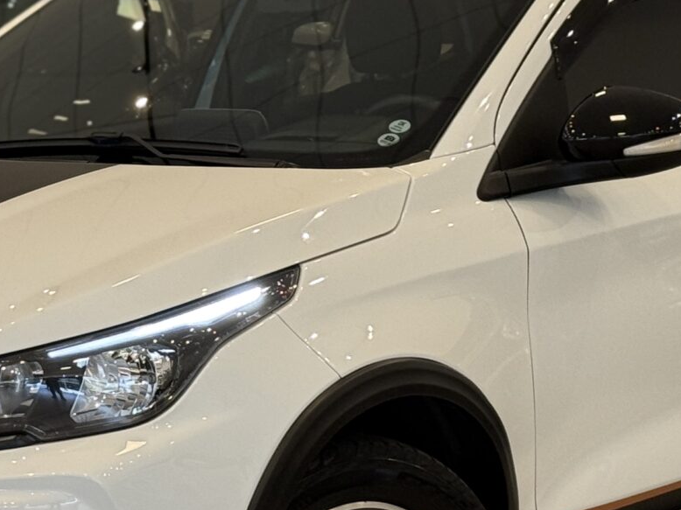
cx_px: 244
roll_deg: +0.7
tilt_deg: -2.5
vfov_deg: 9.4
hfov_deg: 12.5
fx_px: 3107
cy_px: 182
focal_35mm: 158
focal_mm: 6.76
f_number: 1.78
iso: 100
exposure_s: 1/60
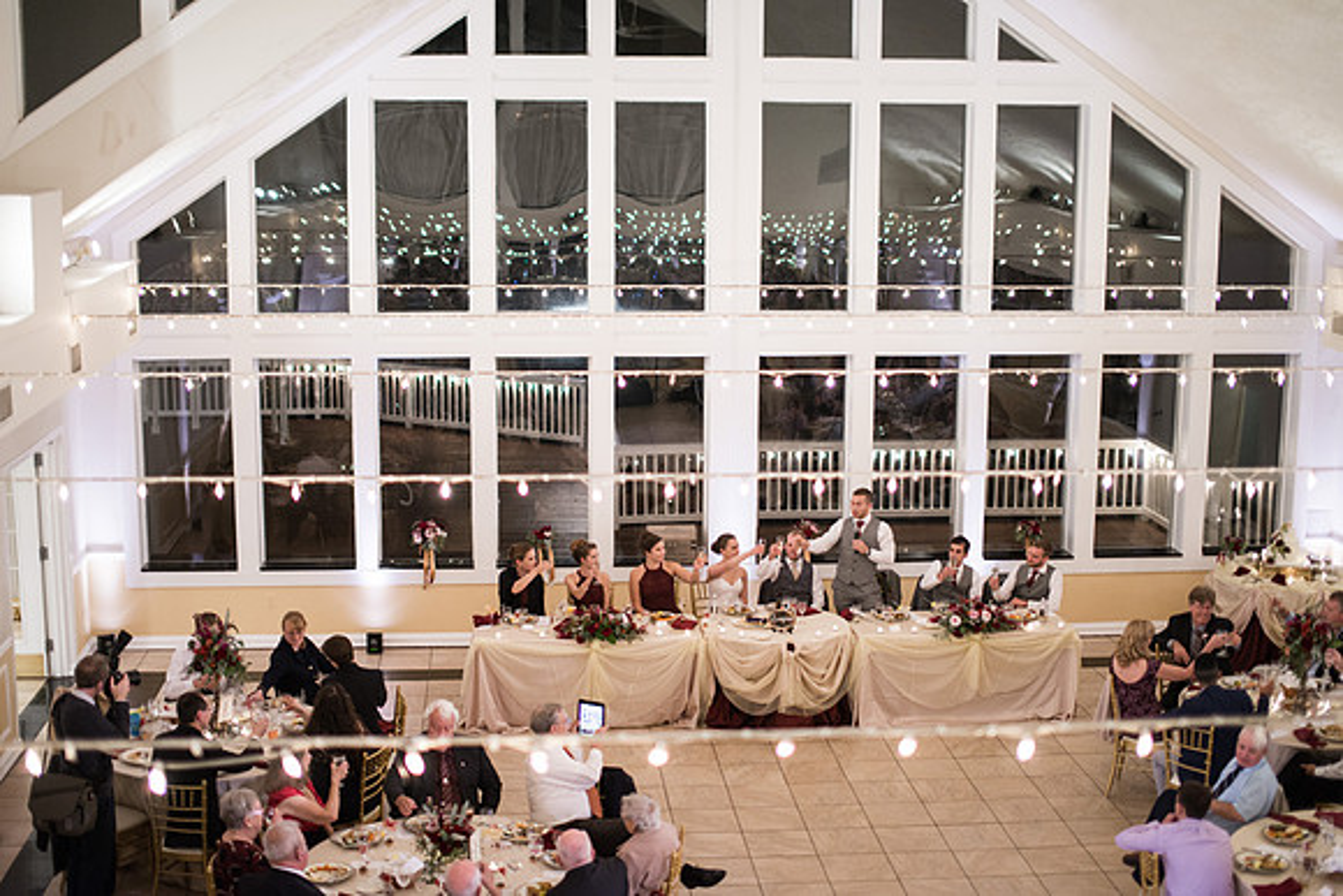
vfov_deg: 25.9
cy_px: 448
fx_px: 1952
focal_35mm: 52
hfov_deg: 38.0
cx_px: 659
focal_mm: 50
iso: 720
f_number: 1.4
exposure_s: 1/80
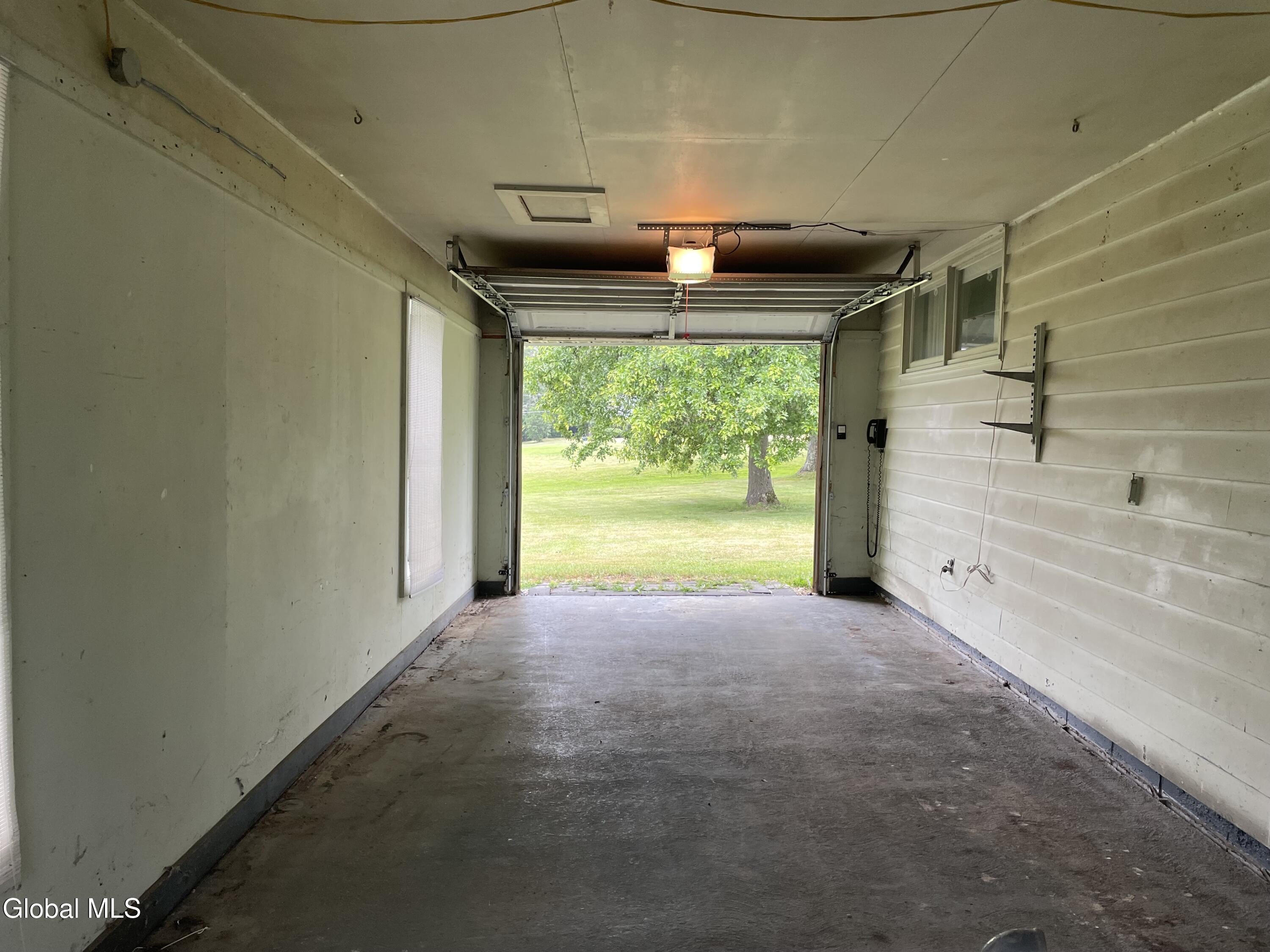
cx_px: 635
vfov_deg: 53.1
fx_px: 954
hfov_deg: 67.3
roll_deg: -1.2
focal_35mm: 26
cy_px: 476
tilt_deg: -2.5
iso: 125
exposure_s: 1/120
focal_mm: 4.2
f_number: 1.6
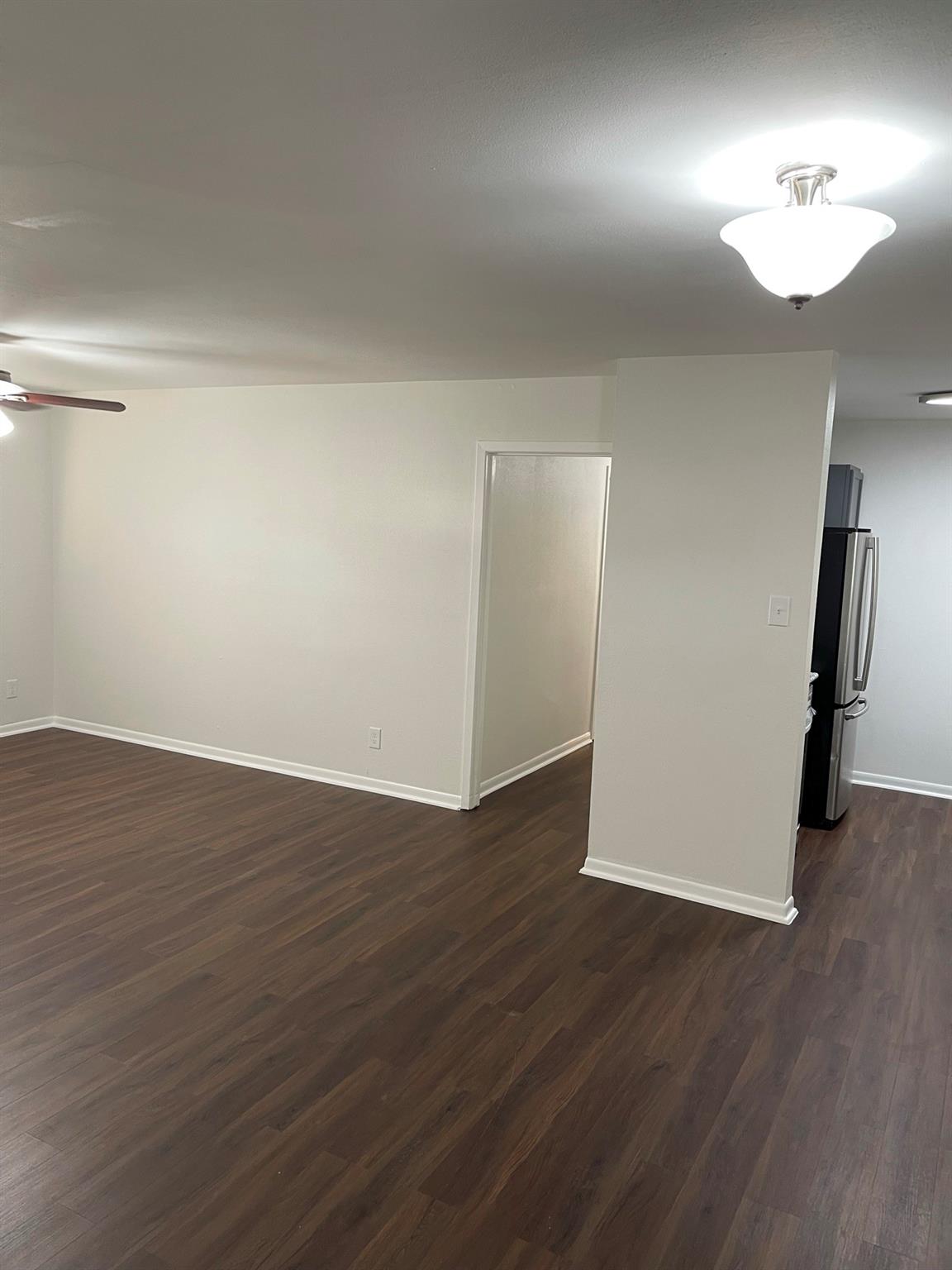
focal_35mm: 26
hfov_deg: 53.1
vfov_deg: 67.3
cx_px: 476
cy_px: 635
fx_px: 953
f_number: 1.6
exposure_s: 1/60
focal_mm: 5.1
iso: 80
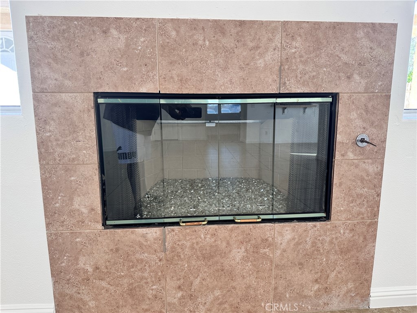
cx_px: 208
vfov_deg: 56.8
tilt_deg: -8.6
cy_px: 156
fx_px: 289
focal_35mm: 24
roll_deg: +0.0
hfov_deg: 71.6
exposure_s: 1/120
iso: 125
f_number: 1.78
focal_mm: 6.86
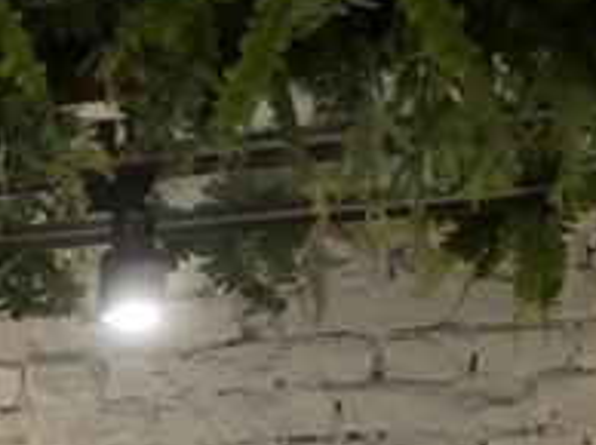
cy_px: 958
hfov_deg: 11.3
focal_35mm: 155
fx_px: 2665
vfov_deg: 8.9
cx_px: -679
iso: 2000
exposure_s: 1/60
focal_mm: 15
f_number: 1.7
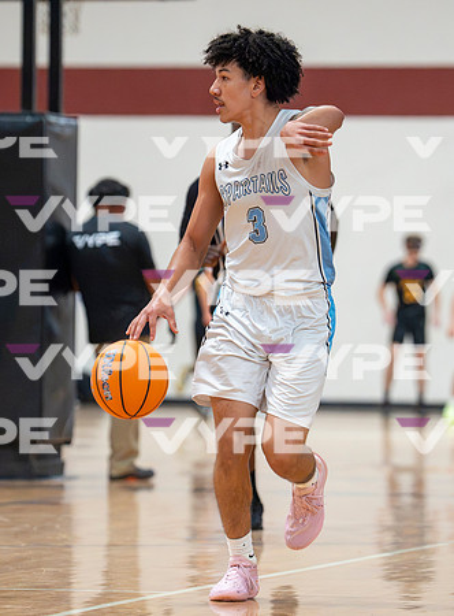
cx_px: 202
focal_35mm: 285
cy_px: 238
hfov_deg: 5.2
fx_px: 5029
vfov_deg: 7.0
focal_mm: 153
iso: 10000
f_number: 3.2
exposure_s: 1/1250
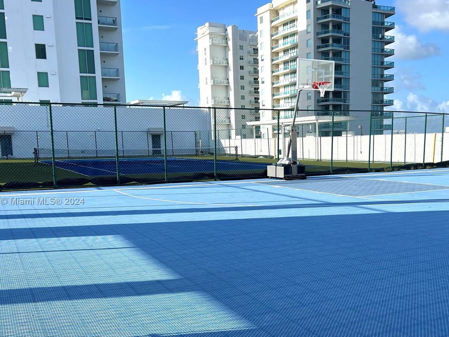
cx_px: 286
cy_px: 202
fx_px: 506
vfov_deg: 36.7
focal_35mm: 39
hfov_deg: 47.3
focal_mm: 5.7
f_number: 1.5
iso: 50
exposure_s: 1/3831
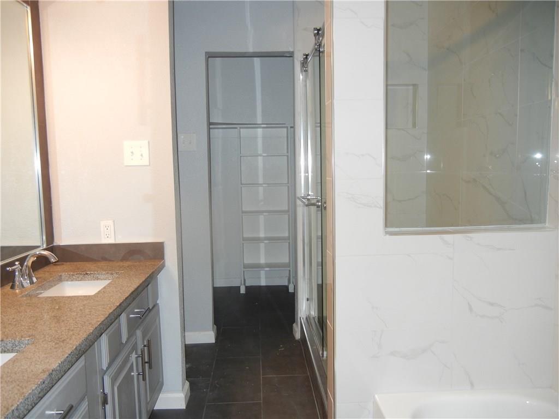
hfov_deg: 60.0
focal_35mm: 30
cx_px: 280
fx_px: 484
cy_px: 210
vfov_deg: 46.8
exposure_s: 1/30
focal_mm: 5.4
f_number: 3.5
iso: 200
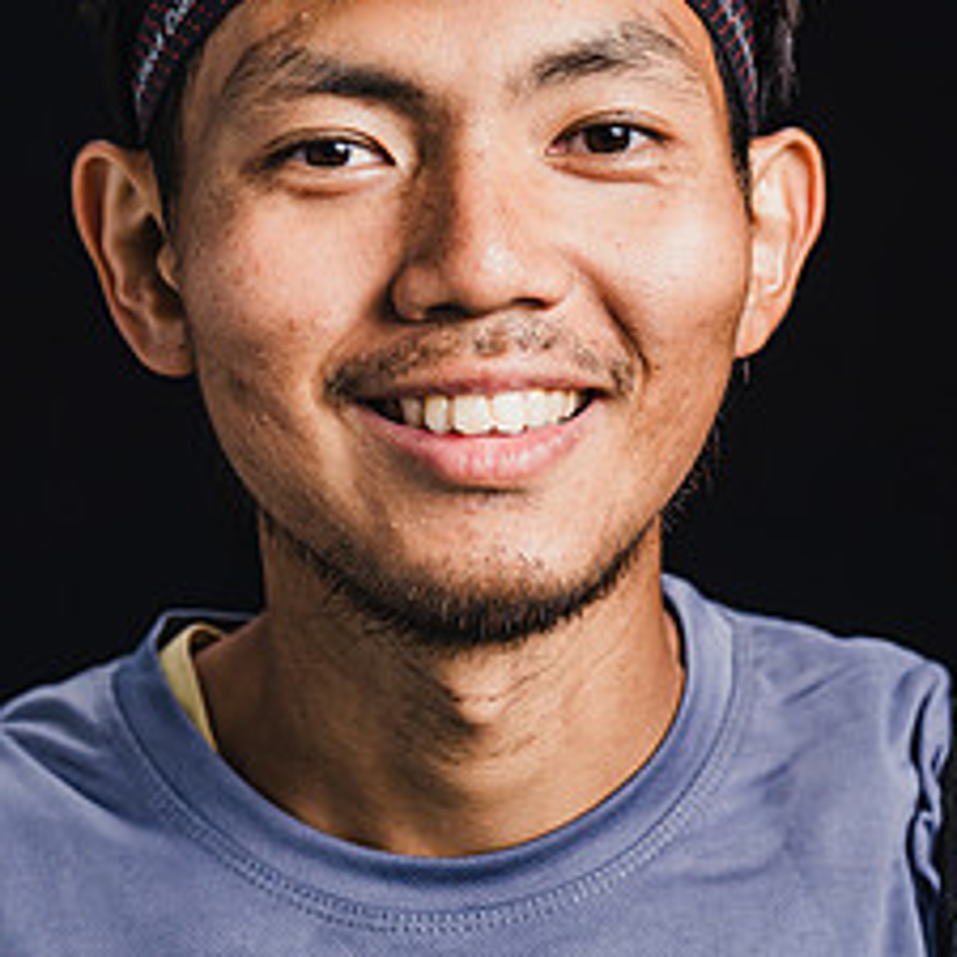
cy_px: 451
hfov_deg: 14.7
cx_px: 451
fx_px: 3722
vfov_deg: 14.7
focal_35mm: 119
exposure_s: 1/100
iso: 100
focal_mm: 70
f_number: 5
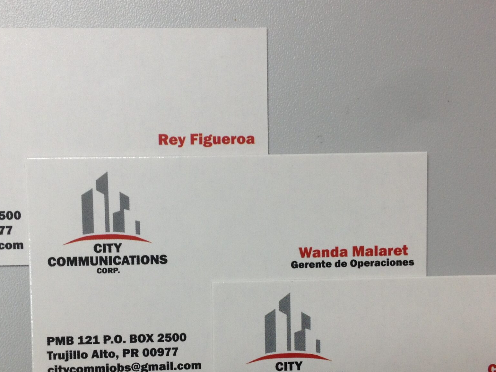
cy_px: 255
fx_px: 831
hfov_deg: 33.2
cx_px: 222
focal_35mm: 58
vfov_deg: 25.1
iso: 64
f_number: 2.4
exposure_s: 1/40
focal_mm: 4.28
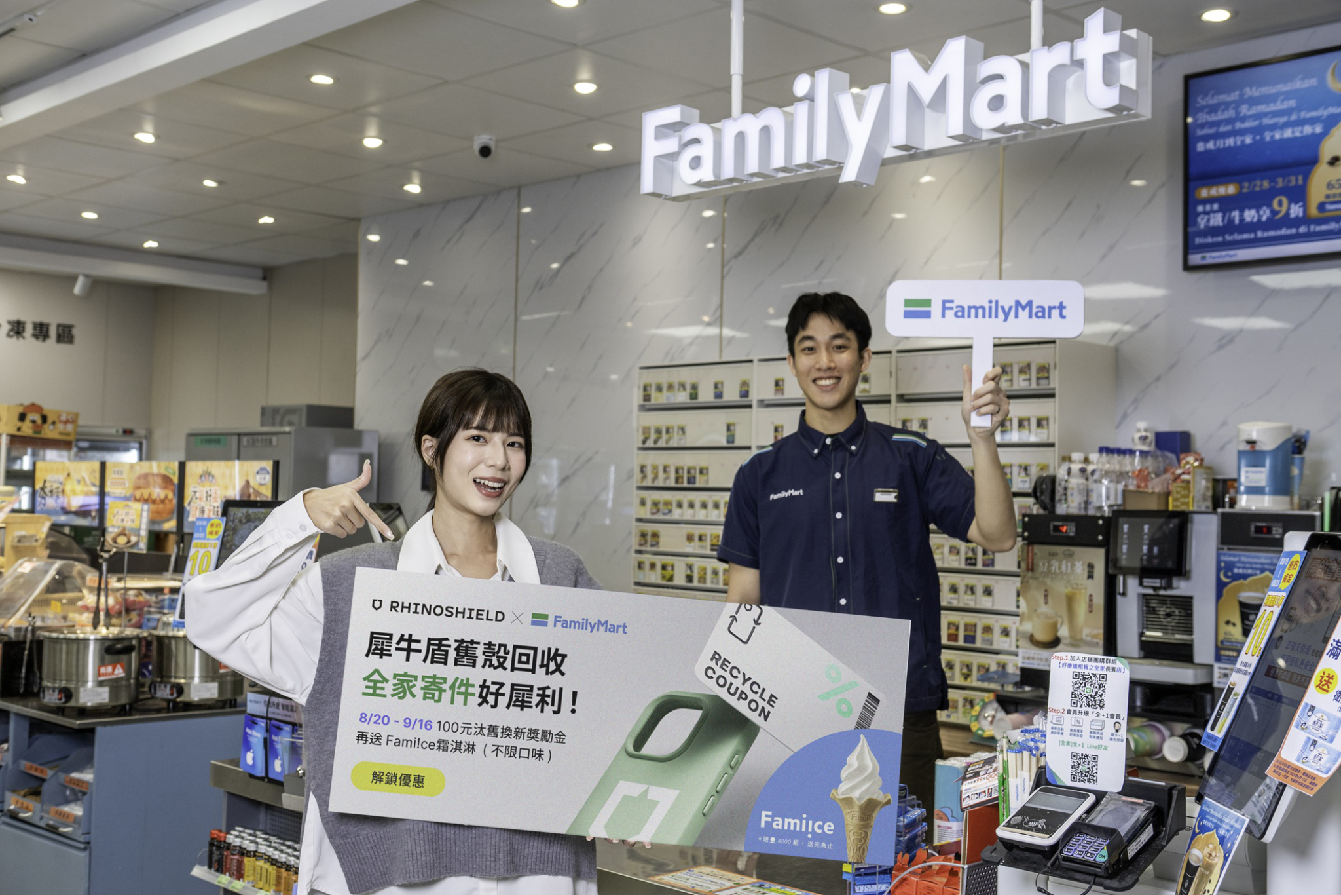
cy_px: 448
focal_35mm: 42
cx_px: 670
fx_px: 1565
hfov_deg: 46.4
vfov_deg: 31.9
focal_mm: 42
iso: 400
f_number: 4.5
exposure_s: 1/200
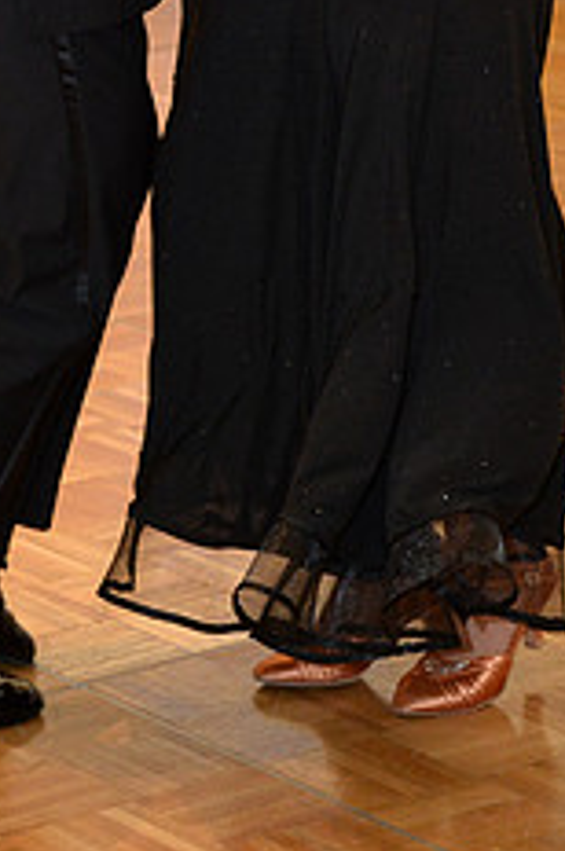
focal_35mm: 195
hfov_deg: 7.0
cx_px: 178
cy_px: -154
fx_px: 4604
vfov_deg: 10.4
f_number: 5
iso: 2500
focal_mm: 78
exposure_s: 1/250
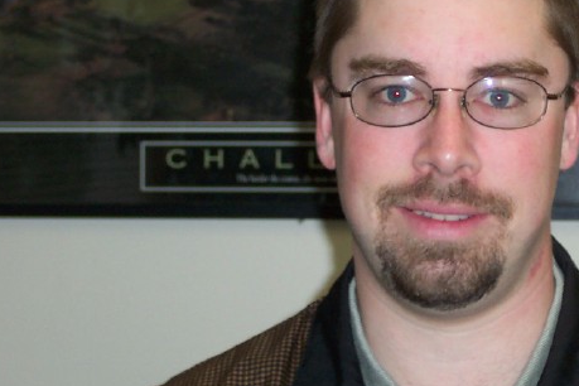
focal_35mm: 169
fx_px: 2718
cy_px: 137
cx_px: 478
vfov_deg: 8.1
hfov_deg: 12.1
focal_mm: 21.3
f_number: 4.8
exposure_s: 1/90
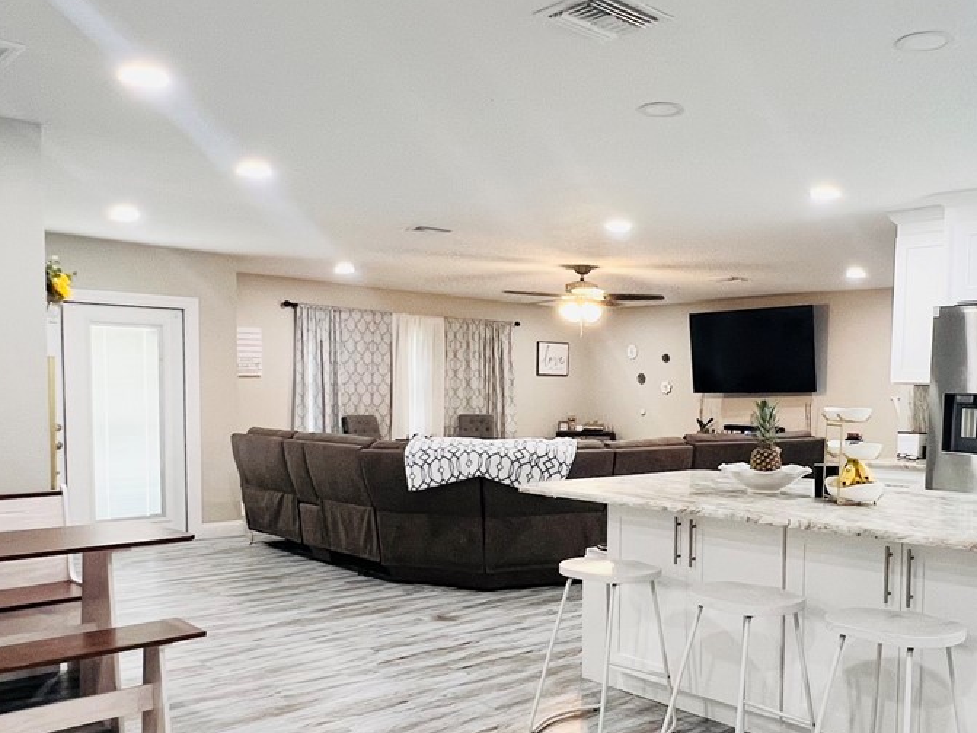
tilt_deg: -3.6
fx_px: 875
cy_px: 447
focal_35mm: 31
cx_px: 635
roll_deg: -0.5
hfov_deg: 57.3
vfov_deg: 45.1
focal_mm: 1.57
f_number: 1.8
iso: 160
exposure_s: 1/60
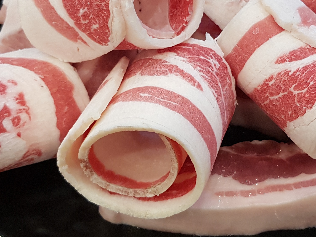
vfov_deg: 24.8
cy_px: 108
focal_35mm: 59
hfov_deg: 32.6
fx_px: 539
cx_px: 184
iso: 160
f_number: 1.7
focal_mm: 4.3
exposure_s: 1/30
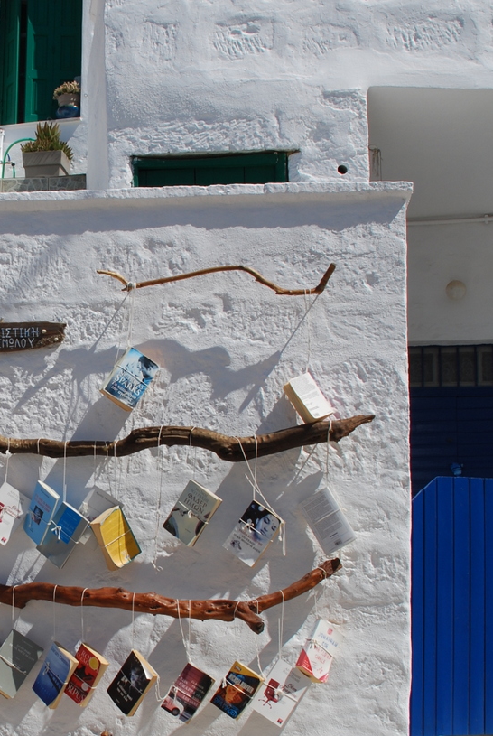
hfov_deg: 24.6
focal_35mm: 53
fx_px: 1085
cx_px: 18
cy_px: 433
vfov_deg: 37.4
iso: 100
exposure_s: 1/320
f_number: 9
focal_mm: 18
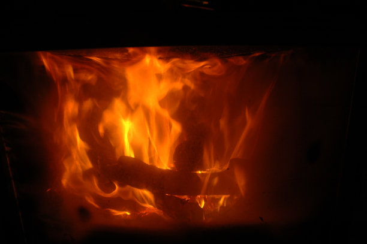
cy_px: 122
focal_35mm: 27
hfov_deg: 67.4
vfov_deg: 47.9
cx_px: 184
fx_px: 275
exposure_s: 1/60
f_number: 4
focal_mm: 18
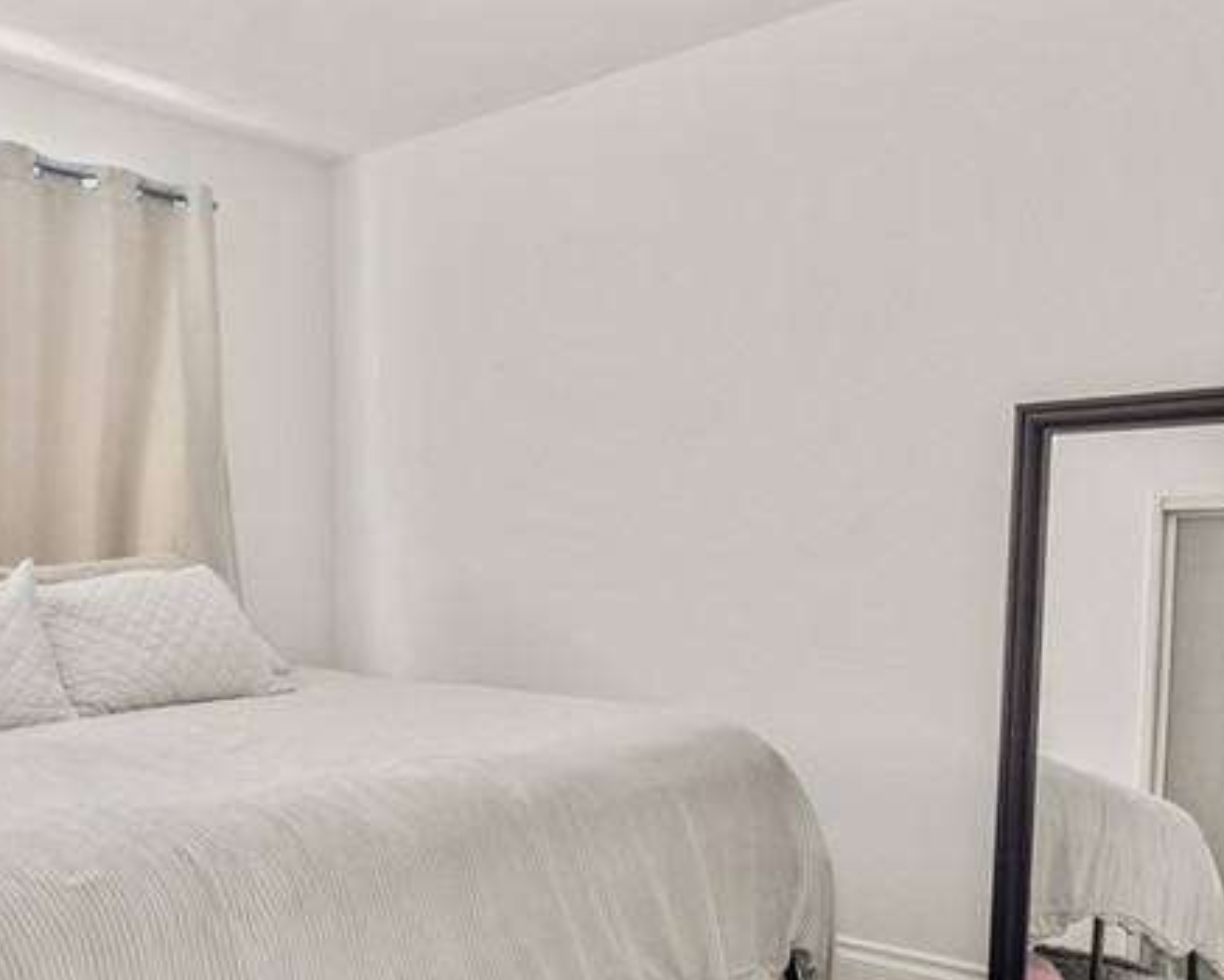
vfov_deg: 44.4
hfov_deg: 54.0
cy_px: 573
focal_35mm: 33
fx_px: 1196
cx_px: 527
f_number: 8
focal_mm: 10
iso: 400
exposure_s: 1.6
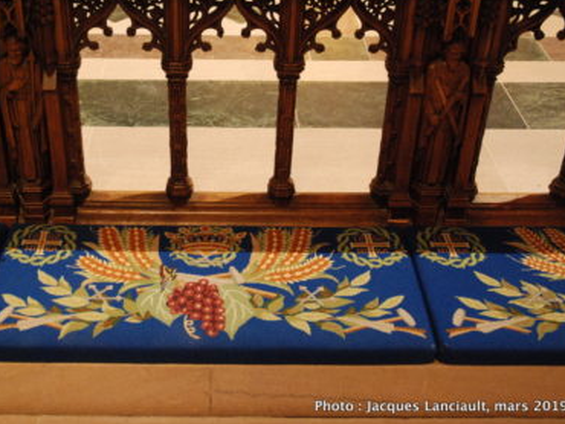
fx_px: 860
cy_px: 173
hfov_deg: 36.1
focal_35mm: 53
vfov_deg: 27.7
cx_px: 205
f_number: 3.8
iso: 1600
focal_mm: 27
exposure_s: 1/15
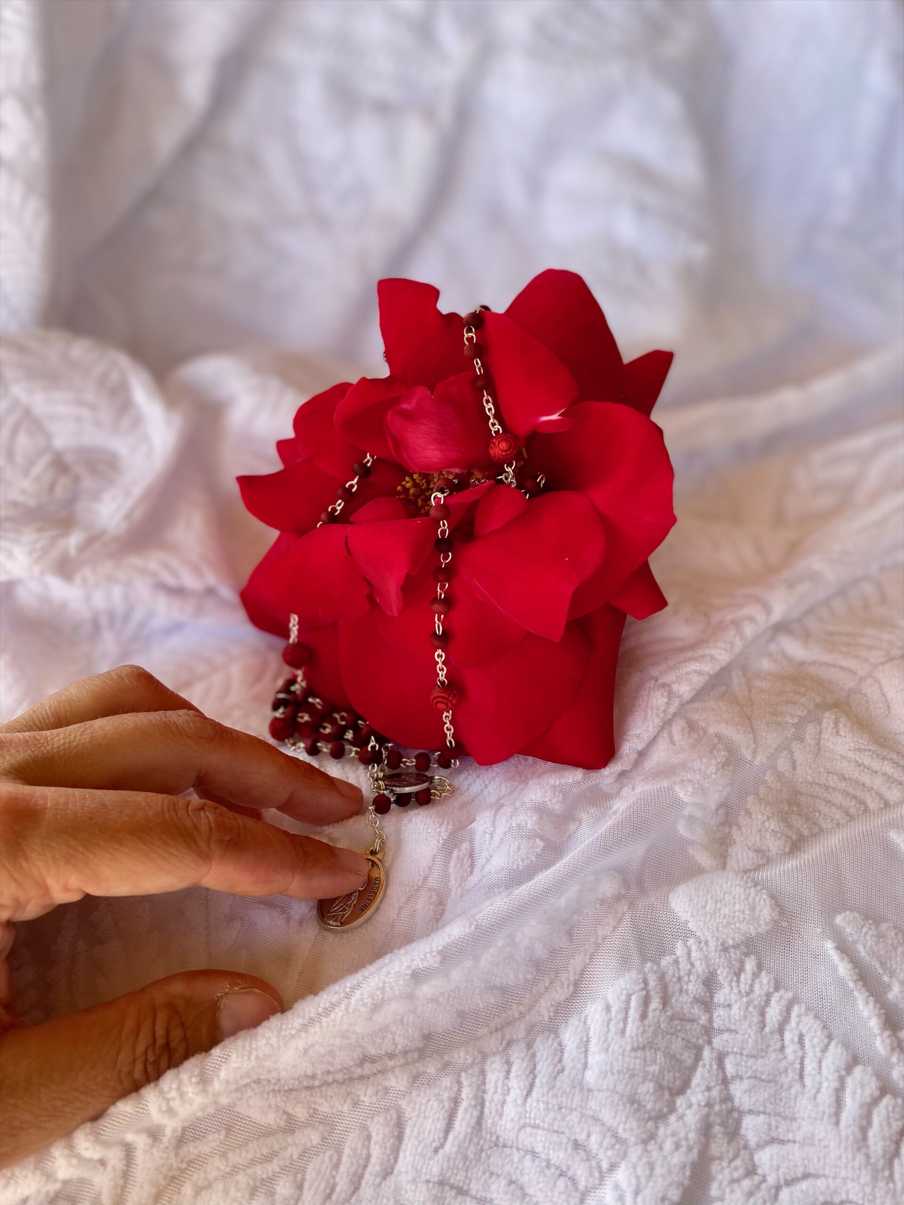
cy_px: 602
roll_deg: +9.3
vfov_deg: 67.3
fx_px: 905
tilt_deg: -37.5
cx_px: 452
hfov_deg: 53.1
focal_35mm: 26
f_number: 1.8
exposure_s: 1/121
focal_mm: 4.25
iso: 32
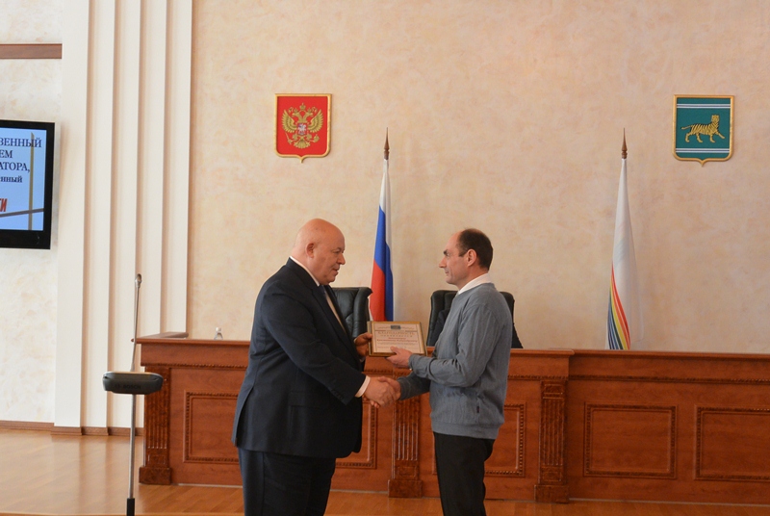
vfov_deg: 22.3
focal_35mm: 61
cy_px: 258
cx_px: 385
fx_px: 1307
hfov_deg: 32.8
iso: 800
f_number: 5.3
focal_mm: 22.6
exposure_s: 1/80
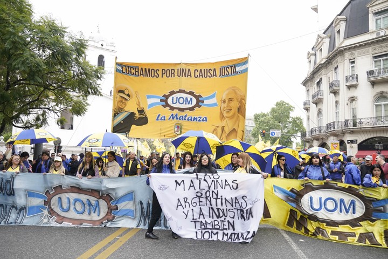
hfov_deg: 63.7
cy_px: 130
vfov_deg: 45.0
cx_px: 194
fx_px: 313
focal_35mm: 29
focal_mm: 29
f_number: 5.6
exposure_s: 1/400
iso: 640
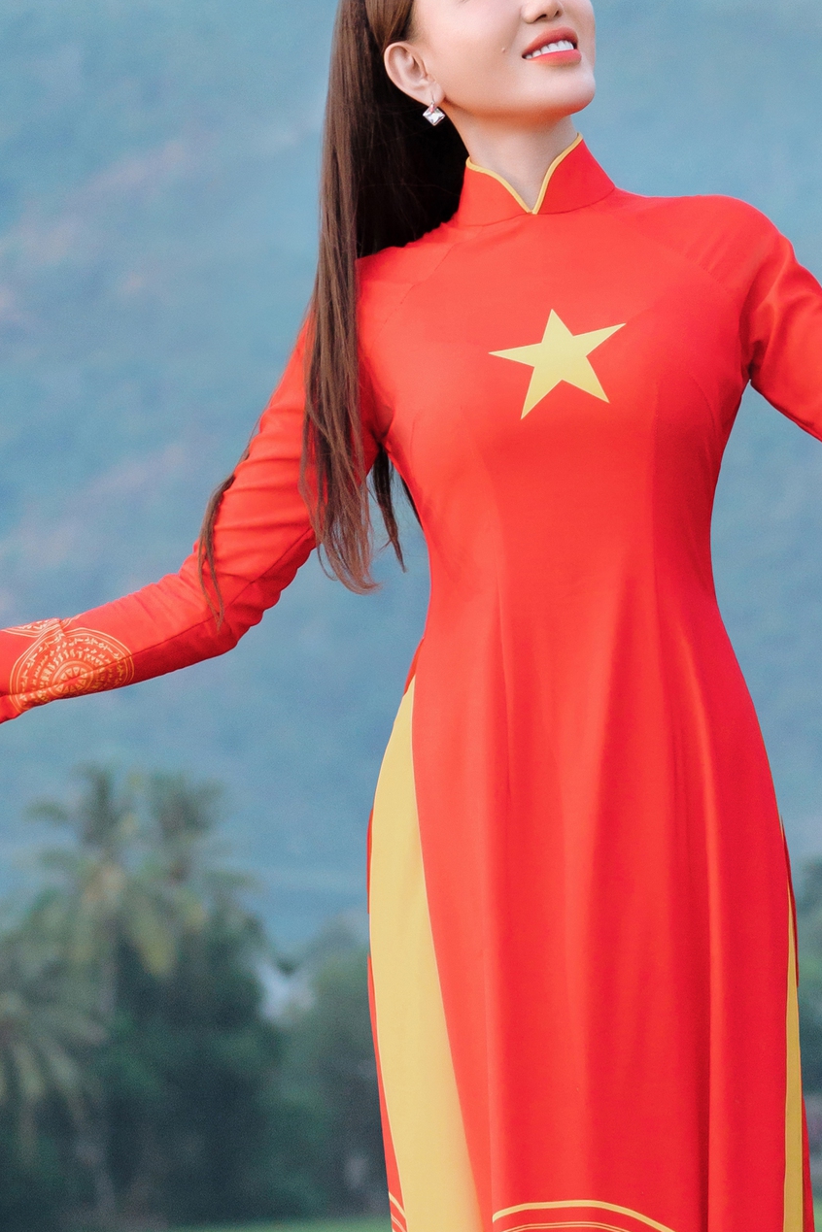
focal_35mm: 338
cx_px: 694
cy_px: 299
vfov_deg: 6.1
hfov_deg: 4.1
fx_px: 11580
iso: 1000
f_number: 6.3
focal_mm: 111.7
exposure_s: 1/320
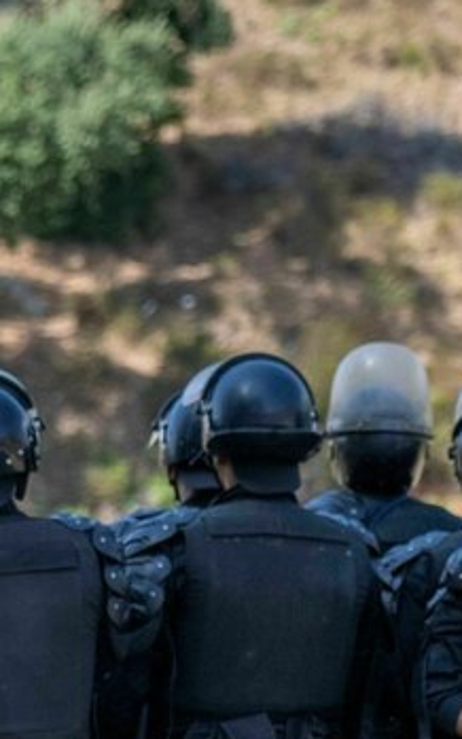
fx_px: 5300
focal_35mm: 263
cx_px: -492
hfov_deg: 4.9
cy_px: 635
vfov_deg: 8.0
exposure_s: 1/6400
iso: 1000
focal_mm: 75
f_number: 3.2
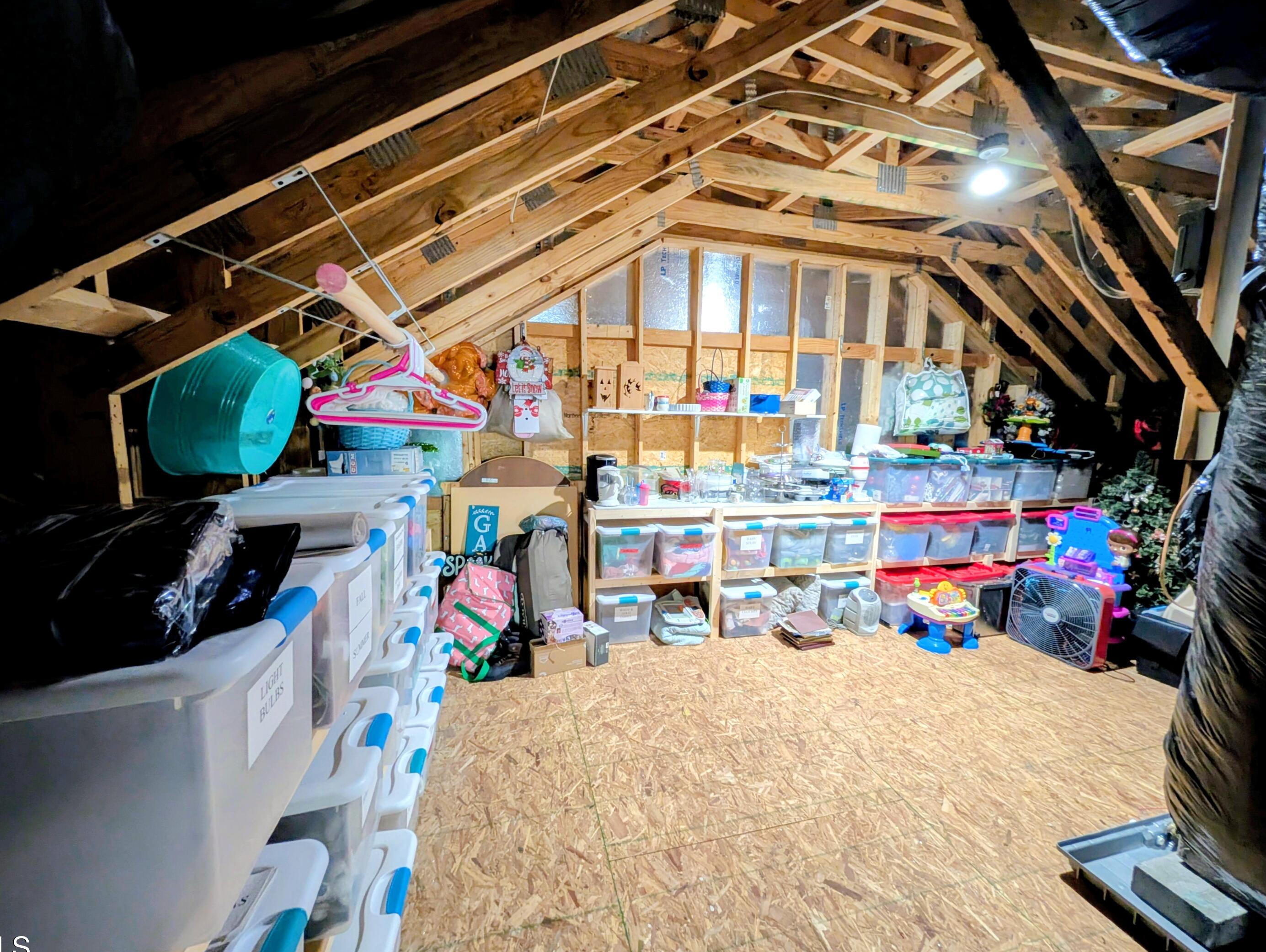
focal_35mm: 13
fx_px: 476
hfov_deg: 106.1
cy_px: 479
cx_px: 635
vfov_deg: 90.0
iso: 497
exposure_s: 1/24
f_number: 1.7
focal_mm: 2.02
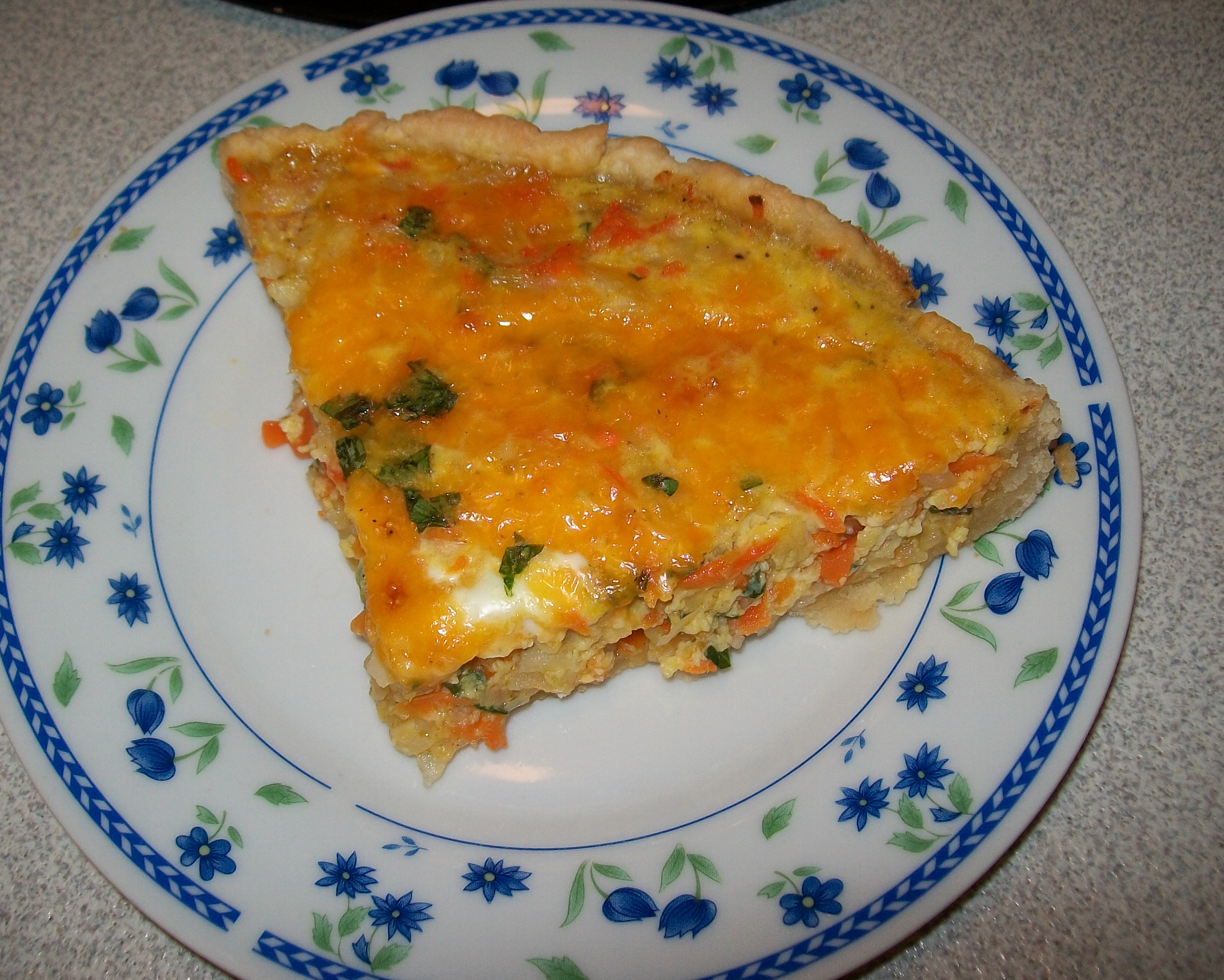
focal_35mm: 38
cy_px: 489
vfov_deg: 39.2
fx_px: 1377
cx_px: 580
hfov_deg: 47.9
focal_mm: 6
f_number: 2.7
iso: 80
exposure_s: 1/30
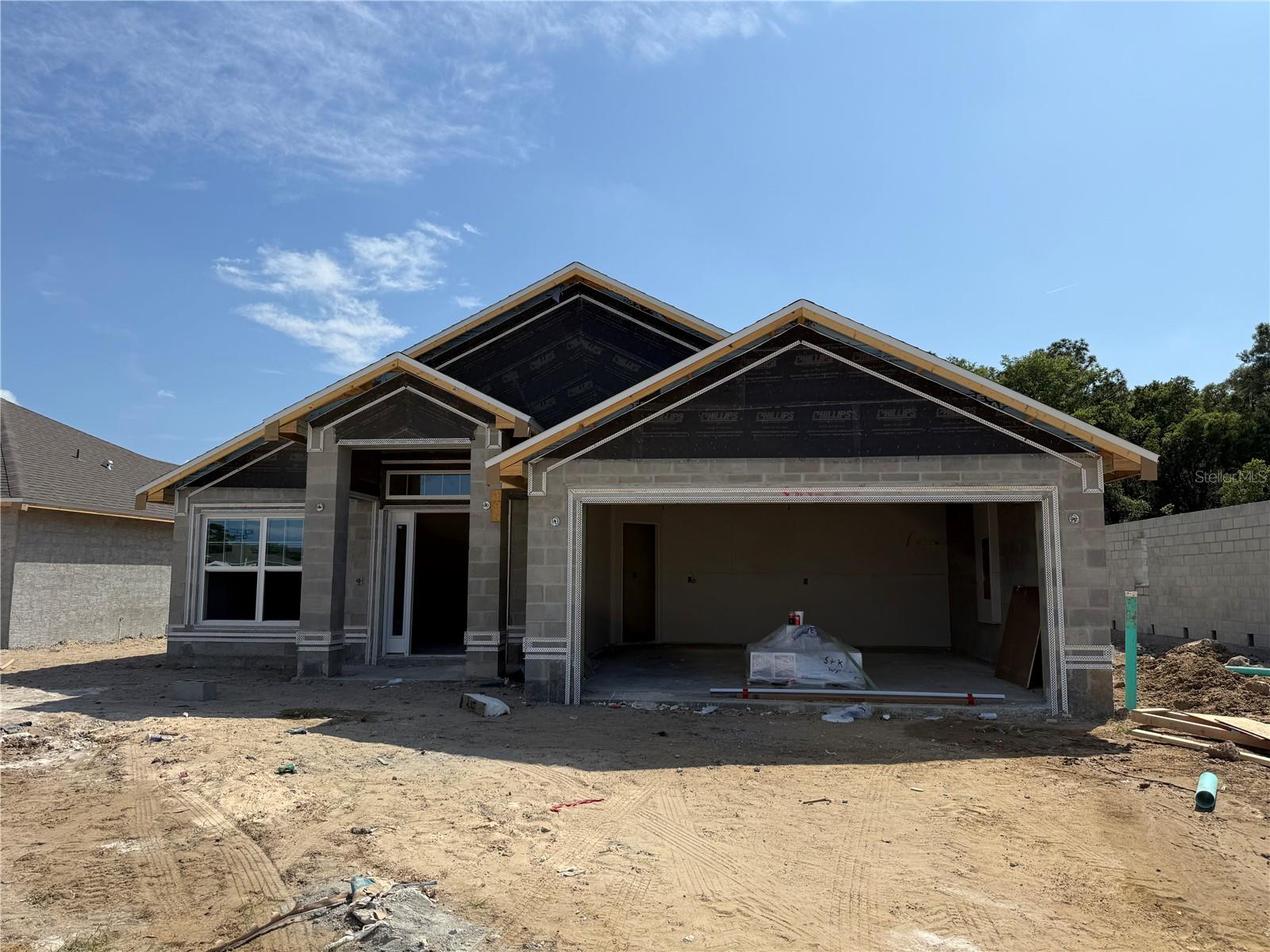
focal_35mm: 24
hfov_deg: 71.6
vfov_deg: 56.8
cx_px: 635
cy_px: 476
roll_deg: -0.2
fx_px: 881
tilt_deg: +6.4
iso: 80
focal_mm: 6.76
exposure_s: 1/7353
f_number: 1.78
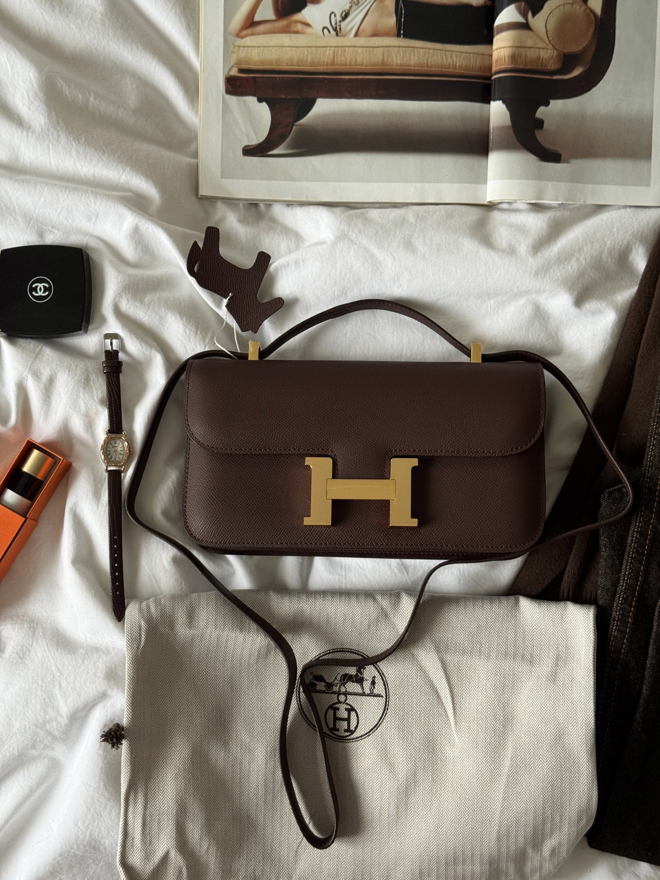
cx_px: 330
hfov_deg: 30.3
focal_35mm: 48
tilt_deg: -87.5
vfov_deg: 39.7
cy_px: 440
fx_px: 1220
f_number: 1.78
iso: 200
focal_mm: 6.76
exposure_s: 1/60
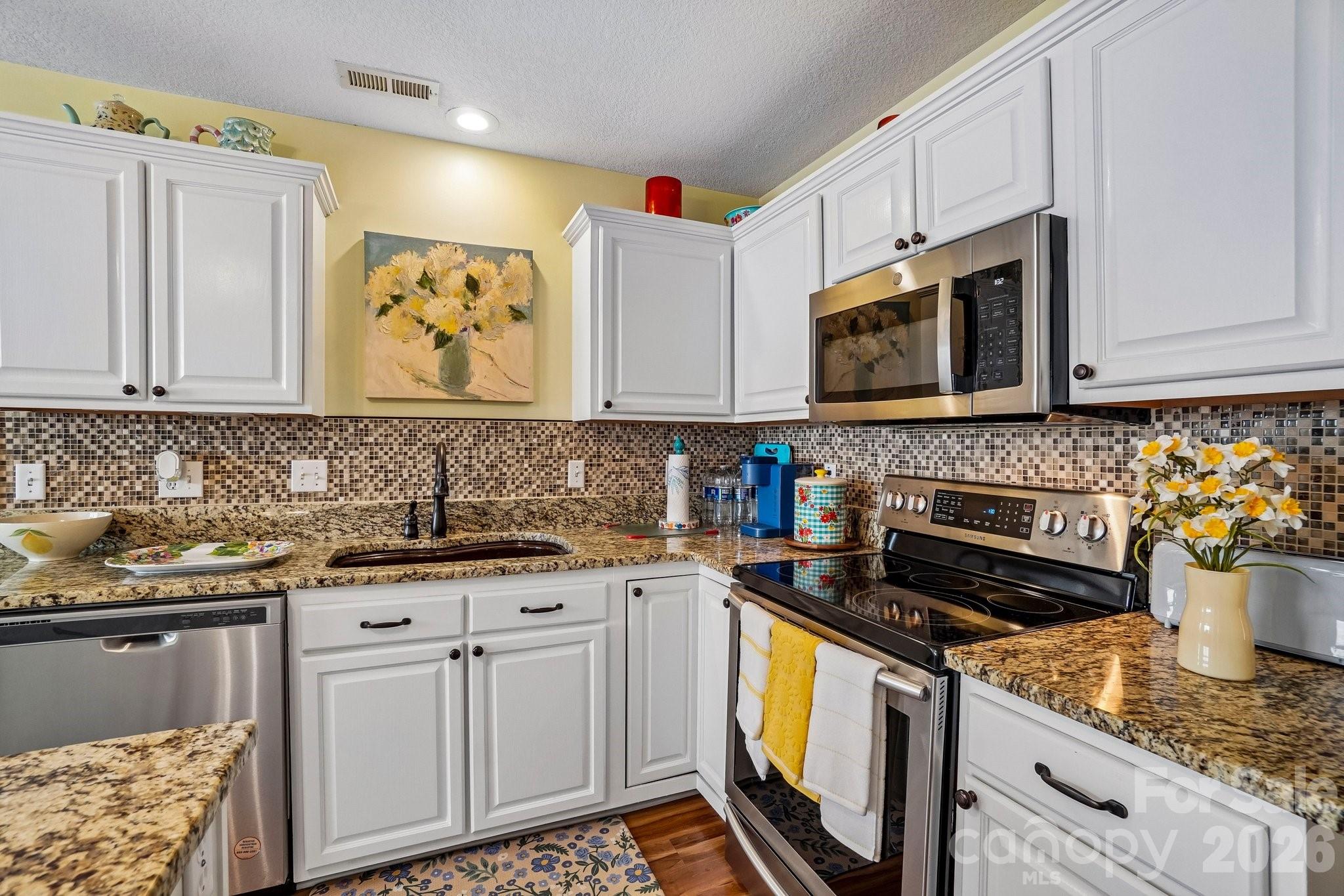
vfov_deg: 77.3
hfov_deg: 100.4
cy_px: 448
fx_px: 560
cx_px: 672
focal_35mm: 15
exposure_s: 1/10
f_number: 8
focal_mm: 10
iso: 400
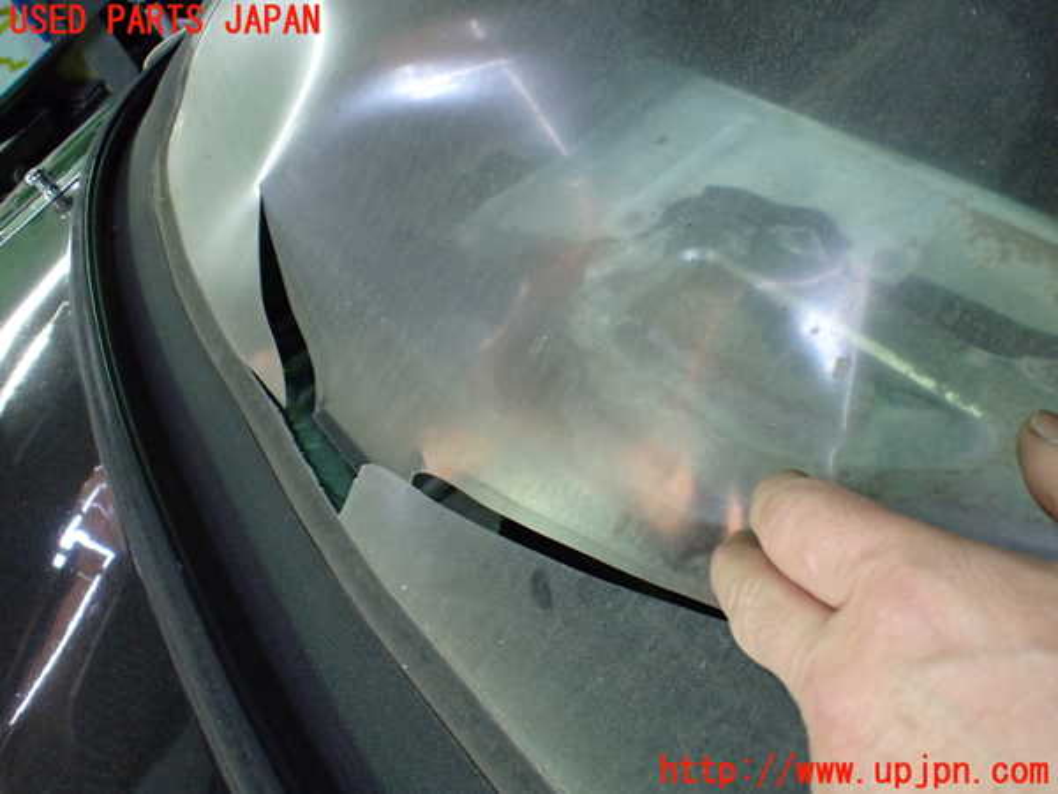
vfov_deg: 46.8
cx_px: 529
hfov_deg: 60.0
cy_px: 397
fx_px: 917
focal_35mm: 30
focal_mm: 5.4
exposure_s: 1/100
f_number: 2.3
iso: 800
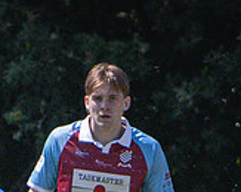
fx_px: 29444
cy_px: 494
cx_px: -264
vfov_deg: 0.4
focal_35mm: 4133
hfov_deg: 0.5
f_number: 4
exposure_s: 1/2500
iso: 400
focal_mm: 300
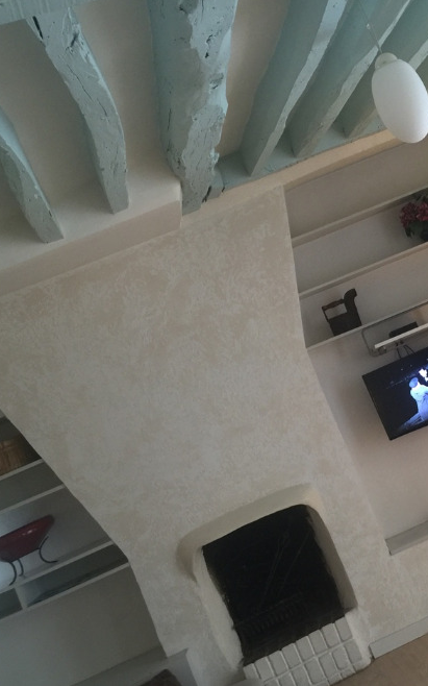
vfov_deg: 47.2
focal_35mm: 42
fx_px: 784
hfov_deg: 29.5
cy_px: 340
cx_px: 369
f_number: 2.2
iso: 100
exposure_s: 1/17
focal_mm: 4.15
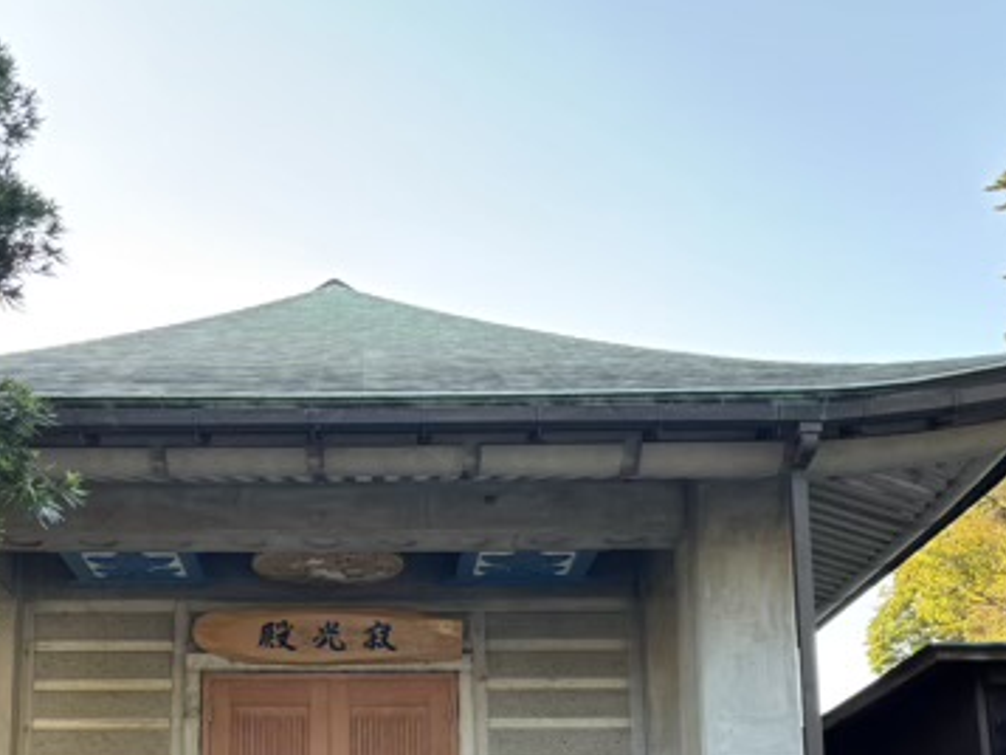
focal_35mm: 51
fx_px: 1483
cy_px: 683
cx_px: 344
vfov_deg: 27.5
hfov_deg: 37.1
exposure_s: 1/133
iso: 32
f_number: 1.6
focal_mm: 5.96
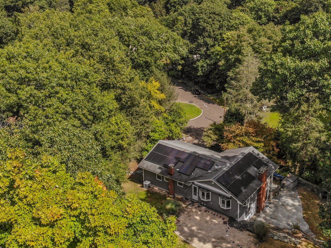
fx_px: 354
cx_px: 207
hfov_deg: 49.6
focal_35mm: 37
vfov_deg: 38.5
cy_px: 100
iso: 100
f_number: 2.8
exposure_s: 1/210
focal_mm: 4.5
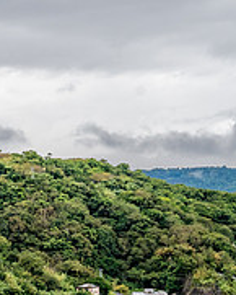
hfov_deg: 6.6
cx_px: -55
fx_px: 2041
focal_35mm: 234
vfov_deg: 8.2
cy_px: 302
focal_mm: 70
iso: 1250
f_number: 8
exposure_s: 1/100
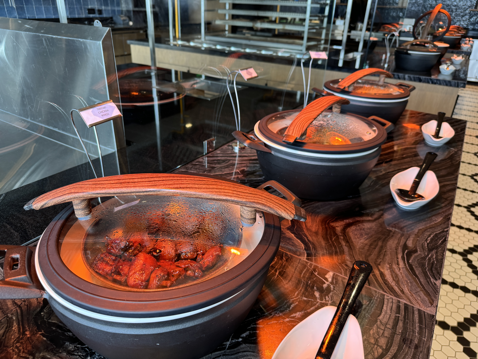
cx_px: 239
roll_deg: -2.0
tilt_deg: -27.2
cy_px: 180
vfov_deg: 56.8
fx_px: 331
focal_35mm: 24
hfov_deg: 71.6
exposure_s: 1/100
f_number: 1.78
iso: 160
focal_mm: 6.86
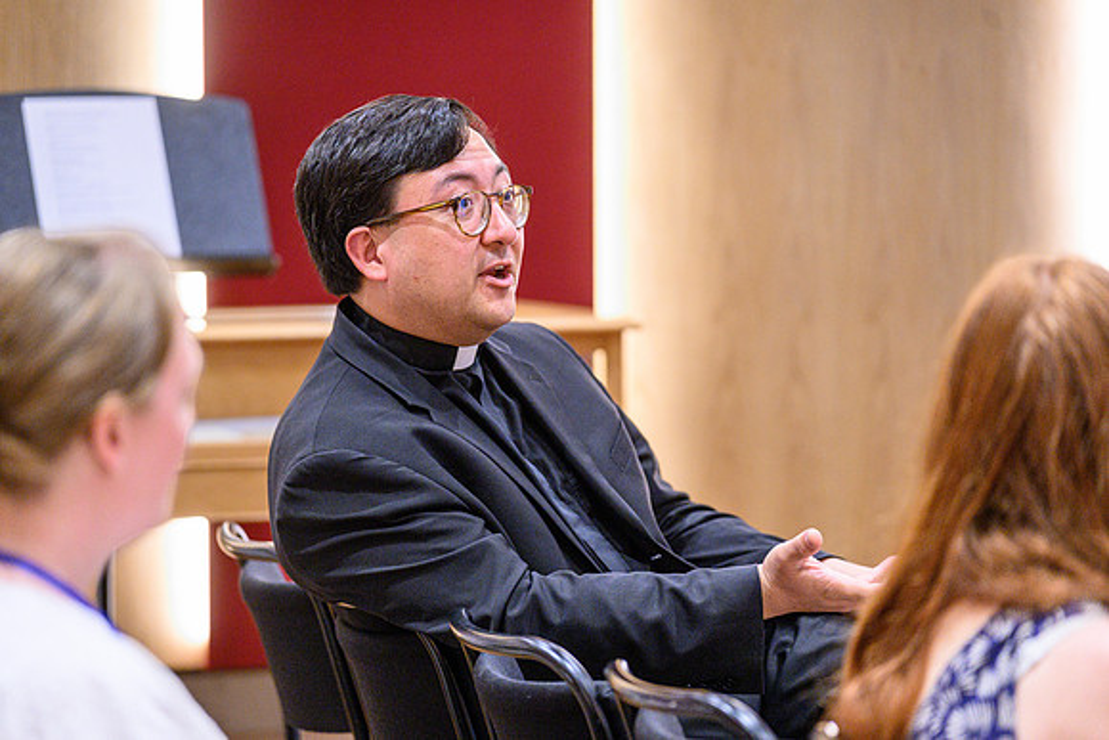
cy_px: 370
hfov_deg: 14.7
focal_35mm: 139
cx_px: 554
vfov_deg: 9.9
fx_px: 4290
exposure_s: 1/125
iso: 5600
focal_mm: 135
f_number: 2.8
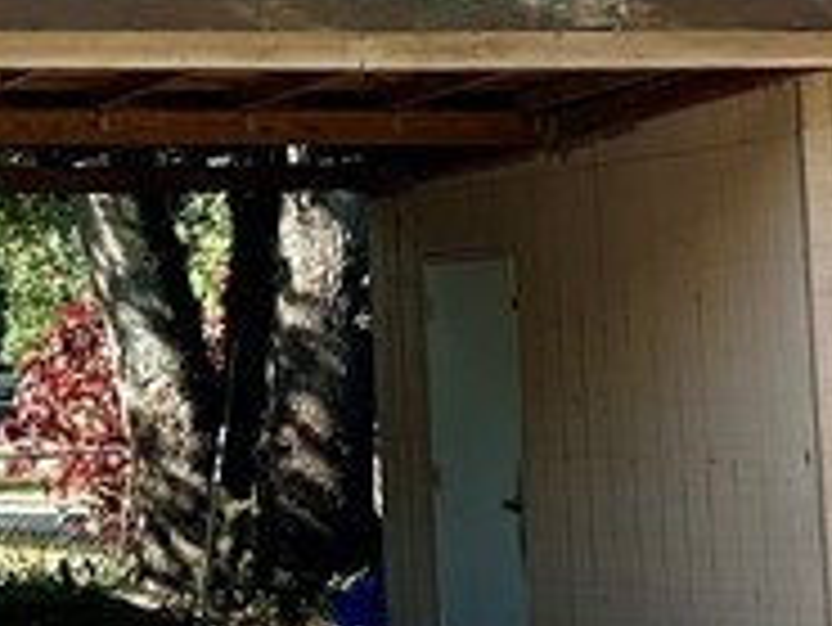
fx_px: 3199
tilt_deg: +6.4
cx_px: -976
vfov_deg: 11.1
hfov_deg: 12.5
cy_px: 99
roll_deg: +0.6
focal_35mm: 133
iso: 80
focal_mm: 6.86
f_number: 1.78
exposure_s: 1/1721
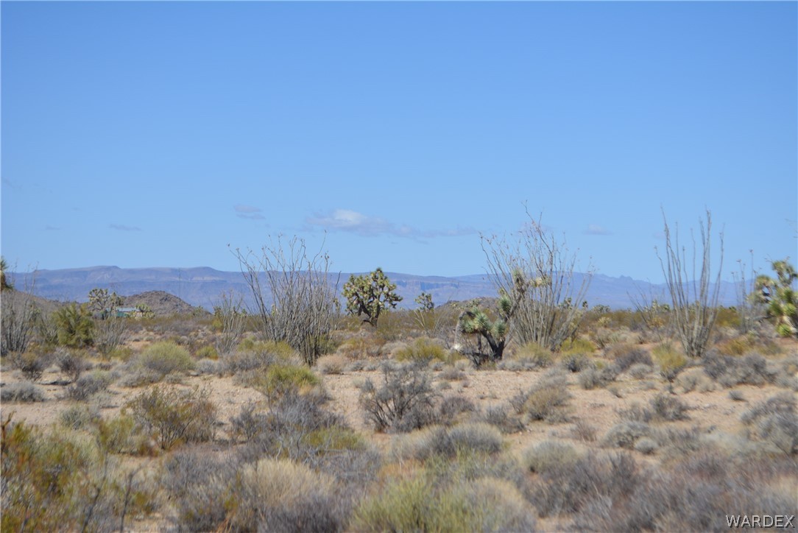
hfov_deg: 24.6
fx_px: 1830
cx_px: 399
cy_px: 266
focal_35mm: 82
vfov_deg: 16.6
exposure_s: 1/2000
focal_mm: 55
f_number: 7.1
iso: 400
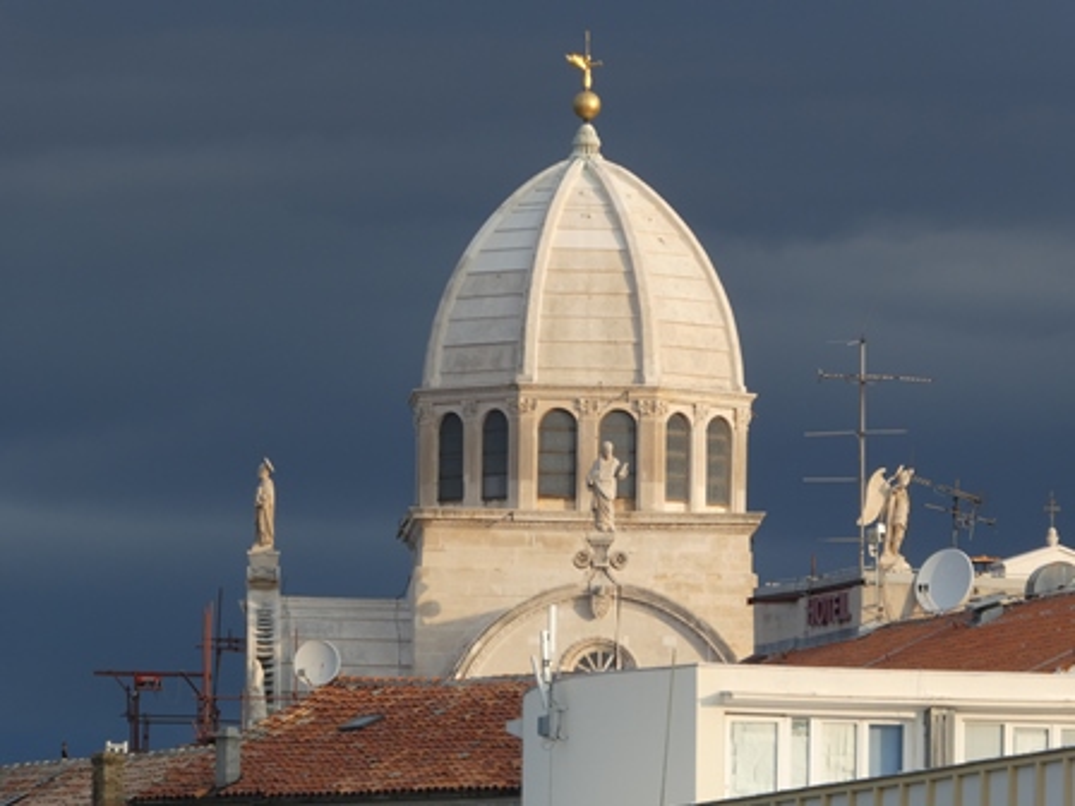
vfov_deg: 3.5
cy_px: 403
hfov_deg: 4.6
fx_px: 13385
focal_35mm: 431
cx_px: 538
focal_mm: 77.3
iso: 80
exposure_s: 1/125
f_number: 6
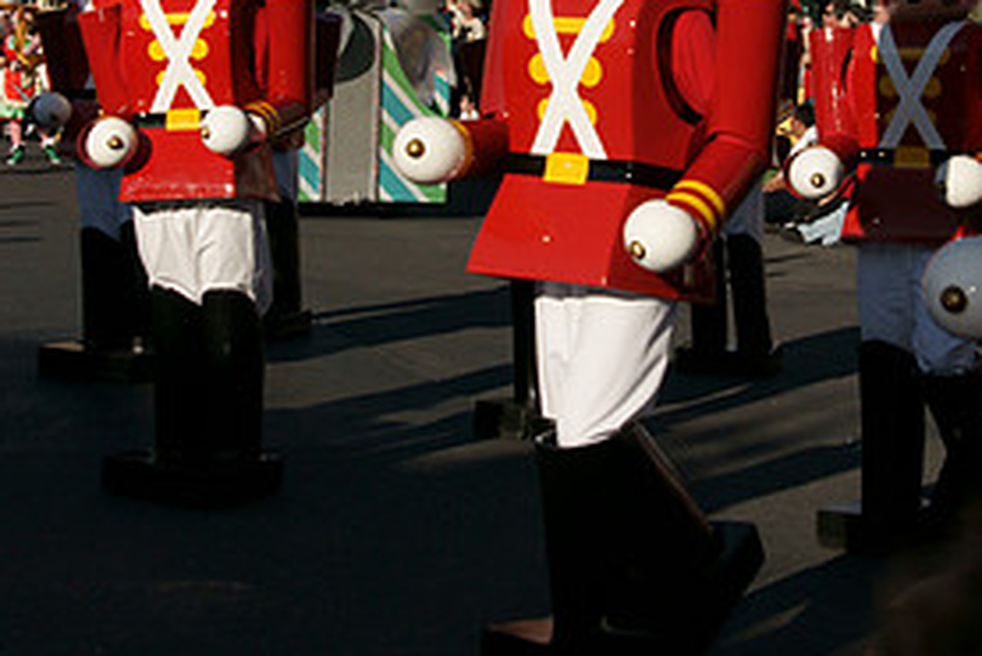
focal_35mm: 88
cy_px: 50
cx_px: 612
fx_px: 2402
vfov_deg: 15.4
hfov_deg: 23.1
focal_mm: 28
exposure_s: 1/8000
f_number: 4
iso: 400
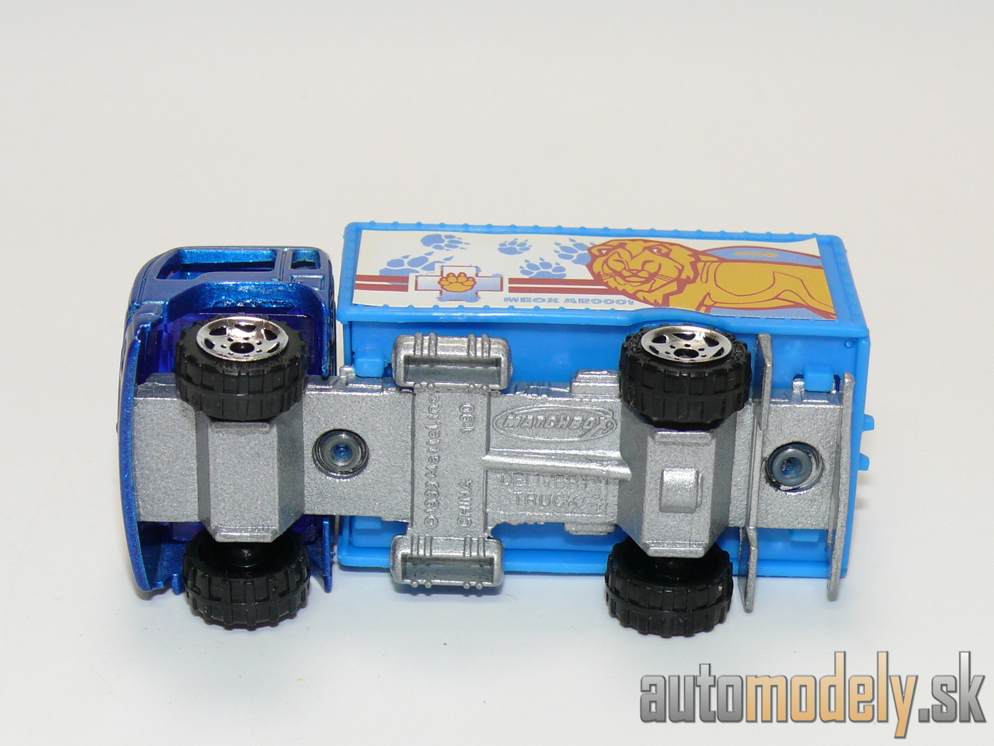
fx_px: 2670
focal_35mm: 93
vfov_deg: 15.9
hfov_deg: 21.1
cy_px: 373
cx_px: 497
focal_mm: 12.8
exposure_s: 1/30
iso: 100
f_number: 4
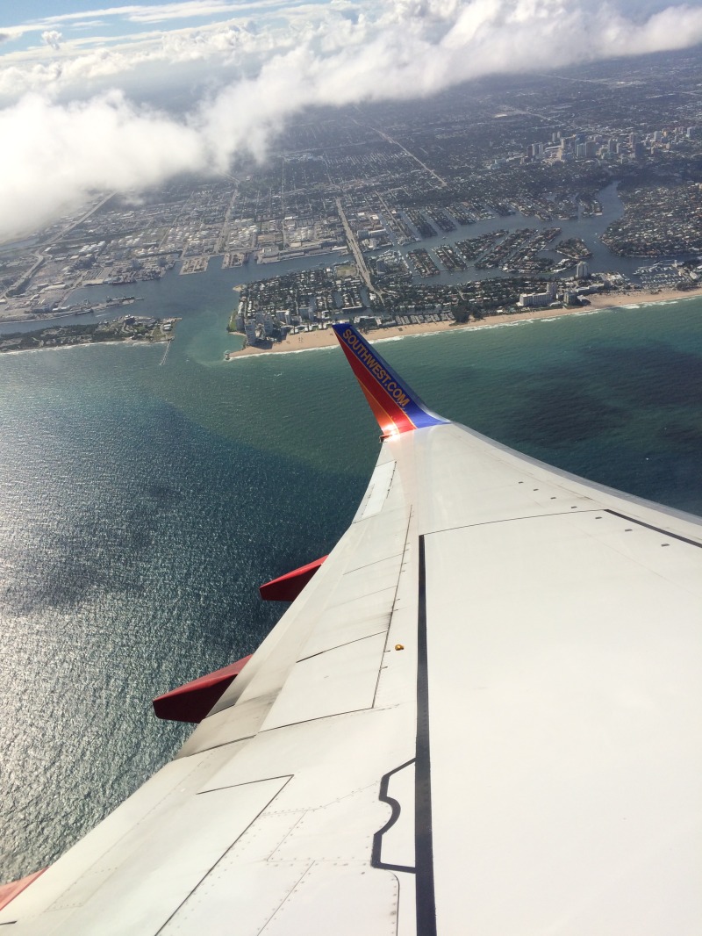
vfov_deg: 61.6
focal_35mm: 29
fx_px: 784
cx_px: 351
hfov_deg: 48.2
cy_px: 468
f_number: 2.2
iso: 32
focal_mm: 4.15
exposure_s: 1/2415
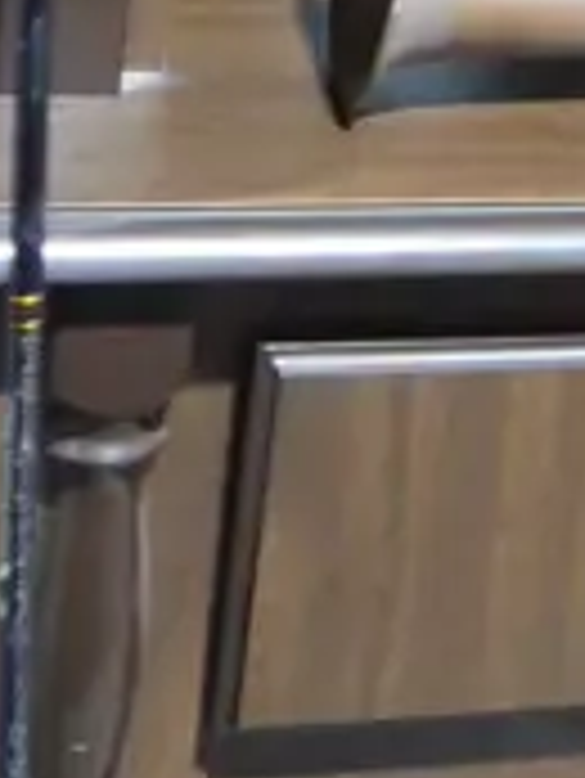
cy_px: -414
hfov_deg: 8.1
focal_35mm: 166
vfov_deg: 11.4
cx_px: 1485
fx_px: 3736
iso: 1250
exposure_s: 1/60
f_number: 3.5
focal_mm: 14
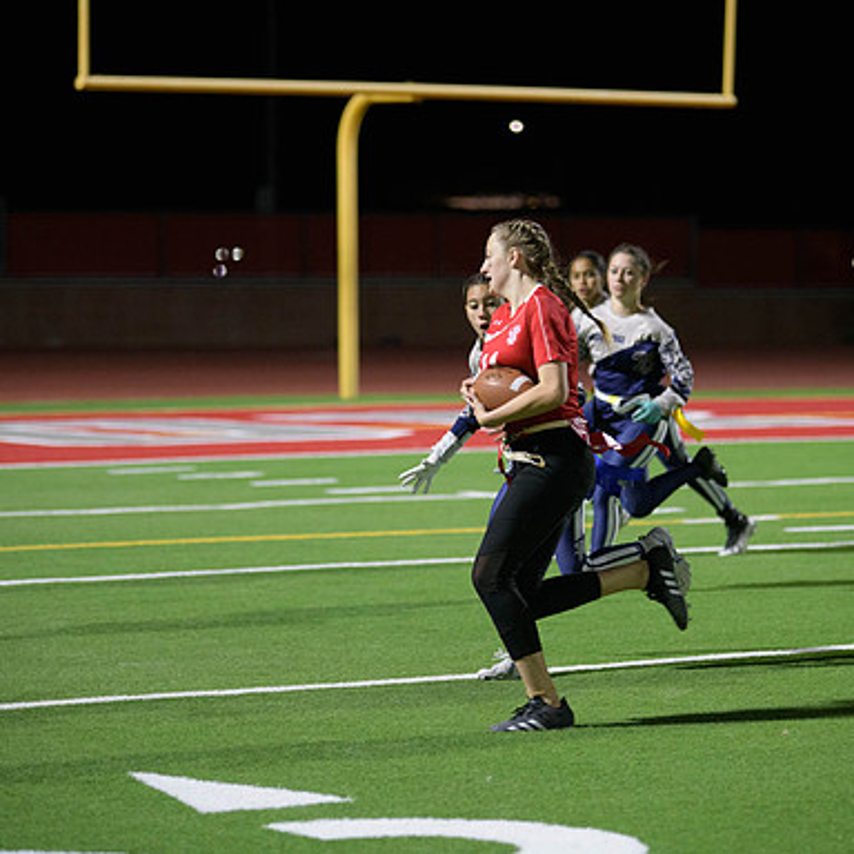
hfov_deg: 11.3
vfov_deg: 11.3
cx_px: 485
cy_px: 426
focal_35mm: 154
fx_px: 4298
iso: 3600
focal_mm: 120
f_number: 2.8
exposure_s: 1/640
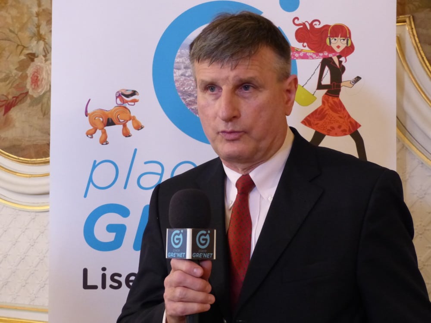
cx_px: 216
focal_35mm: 83
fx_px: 1033
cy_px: 162
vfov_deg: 17.8
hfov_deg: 23.6
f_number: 2.8
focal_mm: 15
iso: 800
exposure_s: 1/50
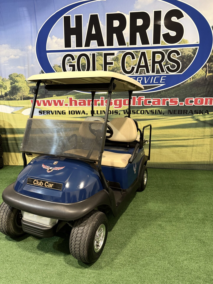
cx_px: 106
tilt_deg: -10.5
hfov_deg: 56.8
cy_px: 142
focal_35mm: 24
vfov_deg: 71.6
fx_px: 197
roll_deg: +0.3
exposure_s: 1/60
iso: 200
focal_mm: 6.76
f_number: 1.78
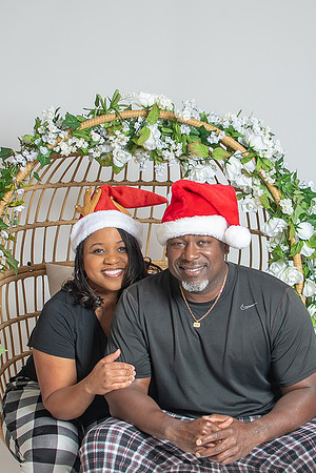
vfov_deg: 24.7
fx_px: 1081
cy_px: 224
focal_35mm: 82
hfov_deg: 16.6
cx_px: 174
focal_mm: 35
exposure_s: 1/250
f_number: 3.2
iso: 100
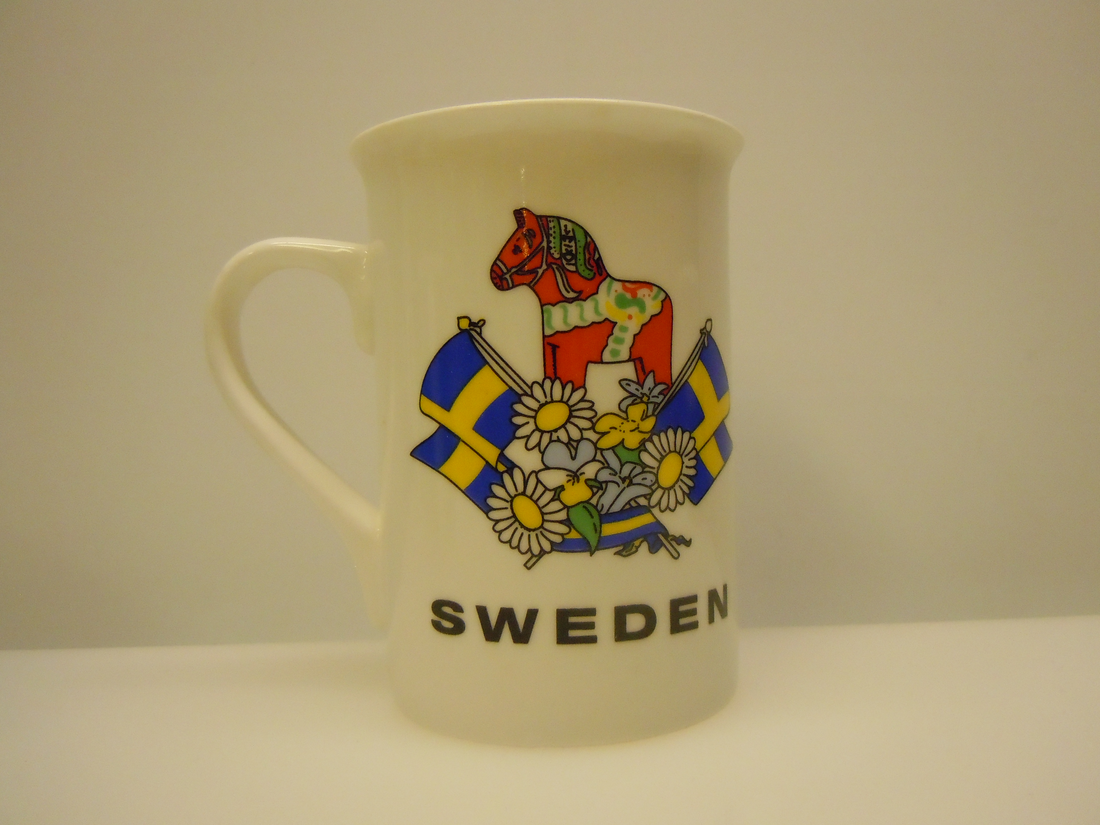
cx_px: 550
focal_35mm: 30
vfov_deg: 46.8
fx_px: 953
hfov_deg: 60.0
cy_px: 412
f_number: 3.5
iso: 800
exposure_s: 1/125
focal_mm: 5.4
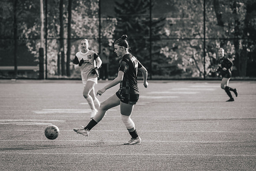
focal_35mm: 288
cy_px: 84
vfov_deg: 4.8
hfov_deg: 7.1
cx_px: 126
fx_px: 2051
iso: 800
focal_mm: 227
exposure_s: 1/1250
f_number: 6.3
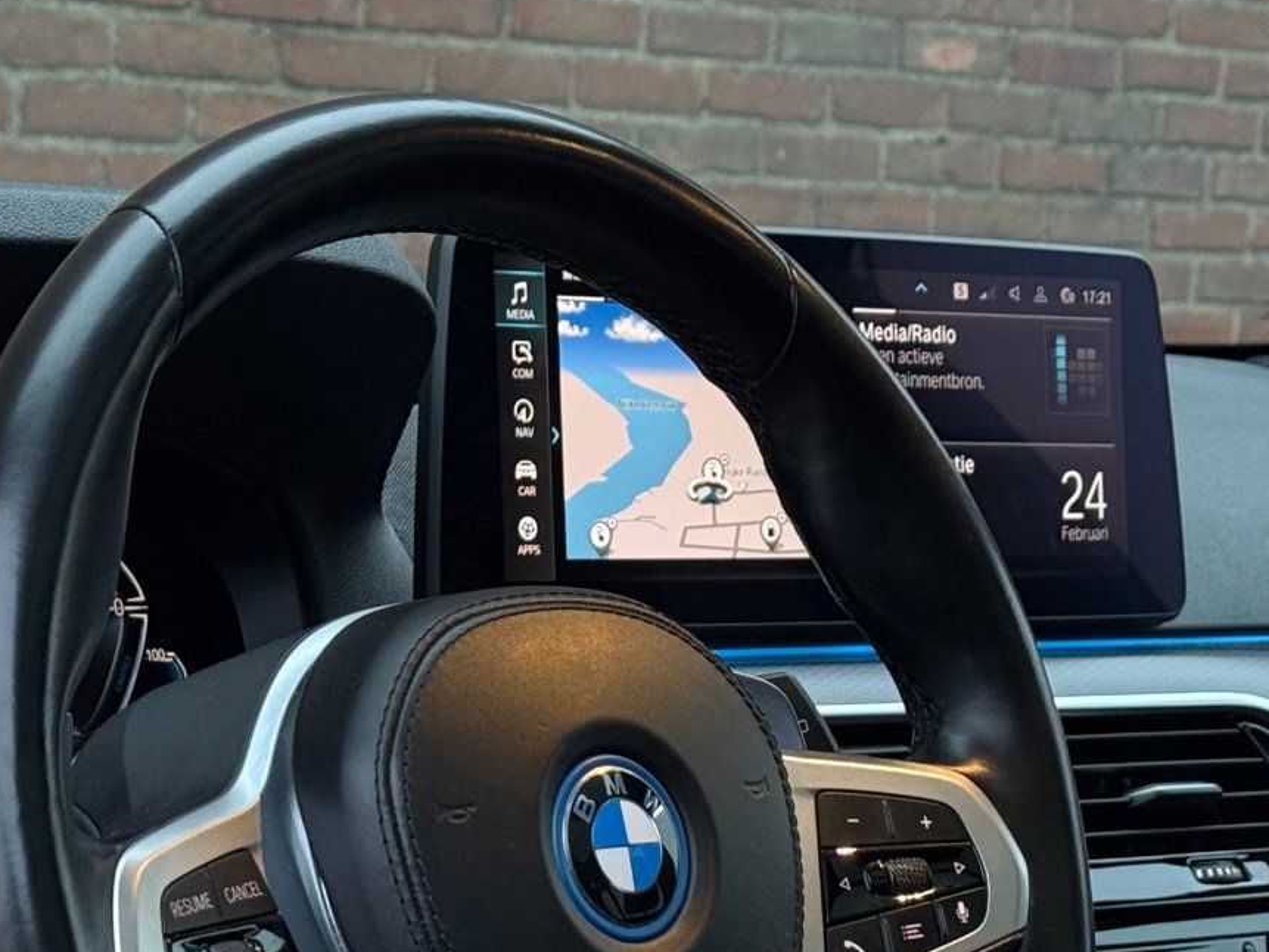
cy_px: 732
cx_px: 408
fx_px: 3923
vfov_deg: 13.8
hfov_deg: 18.3
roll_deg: -4.4
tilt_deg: -10.1
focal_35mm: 107
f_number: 1.78
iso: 160
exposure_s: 1/59
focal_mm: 6.76
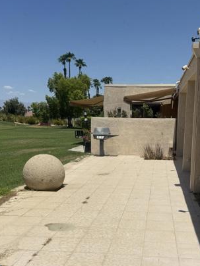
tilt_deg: -9.1
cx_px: 123
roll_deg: -1.6
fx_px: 293
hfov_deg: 37.5
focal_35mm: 38
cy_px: 170
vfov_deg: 48.4
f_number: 1.78
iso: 80
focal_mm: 6.76
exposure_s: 1/10309
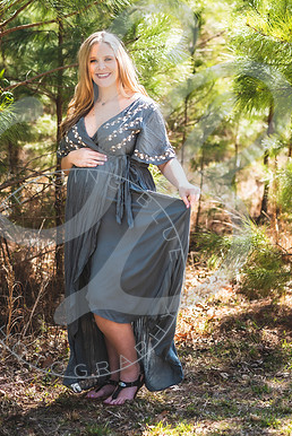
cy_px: 188
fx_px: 1202
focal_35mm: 99
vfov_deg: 20.6
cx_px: 131
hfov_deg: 13.8
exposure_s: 1/400
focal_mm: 85
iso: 100
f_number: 2.8
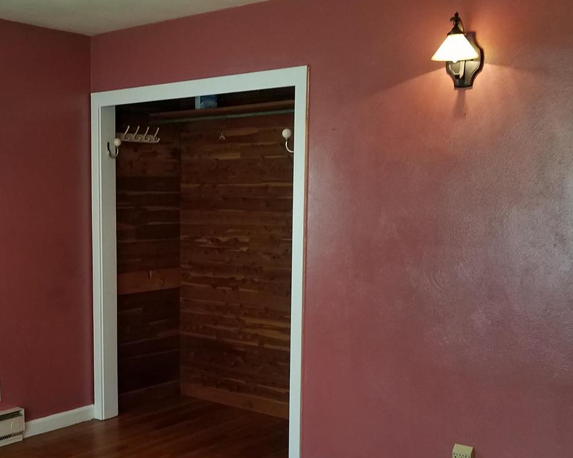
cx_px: 155
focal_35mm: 44
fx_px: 746
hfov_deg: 41.0
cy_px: 266
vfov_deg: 34.1
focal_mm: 4.2
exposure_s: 1/40
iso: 125
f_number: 1.7
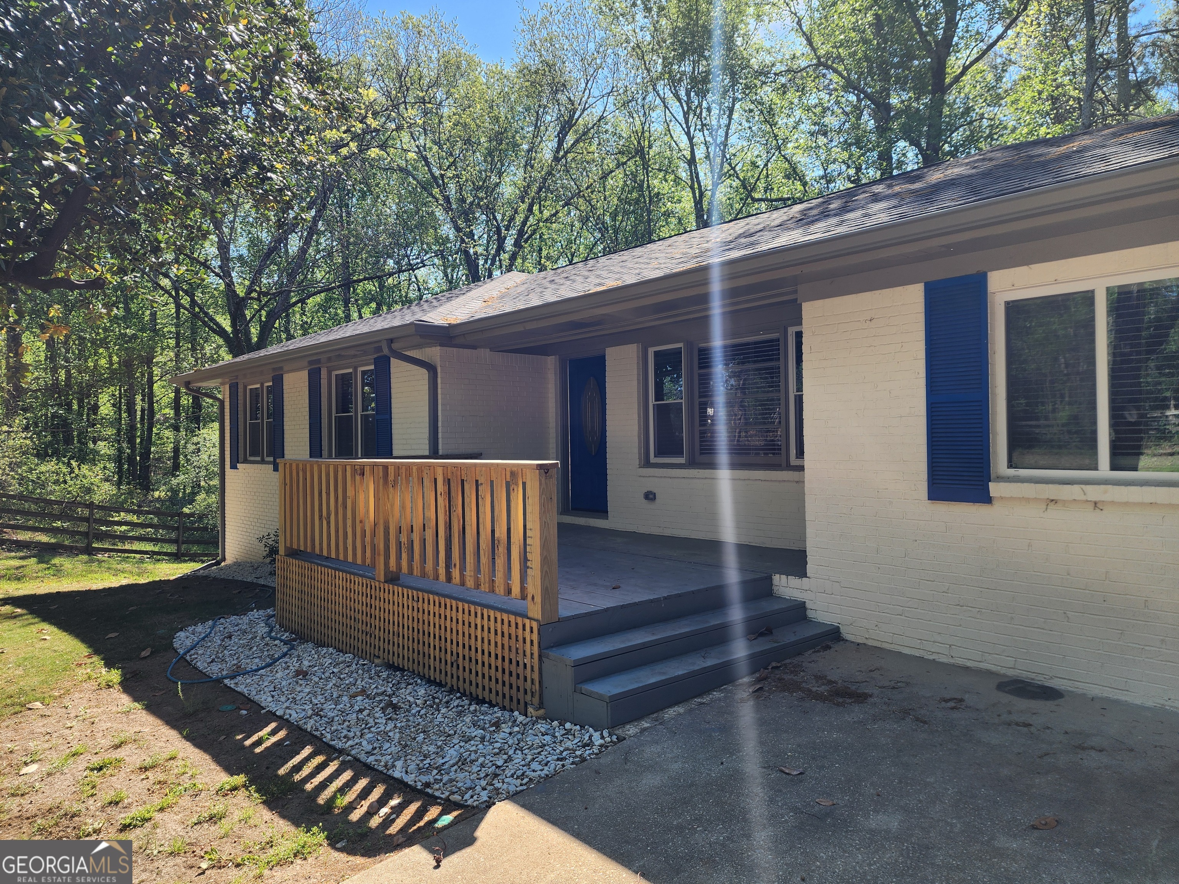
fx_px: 783
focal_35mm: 23
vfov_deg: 58.9
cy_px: 442
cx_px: 590
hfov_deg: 73.9
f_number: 1.8
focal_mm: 6.4
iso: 12
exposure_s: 1/369
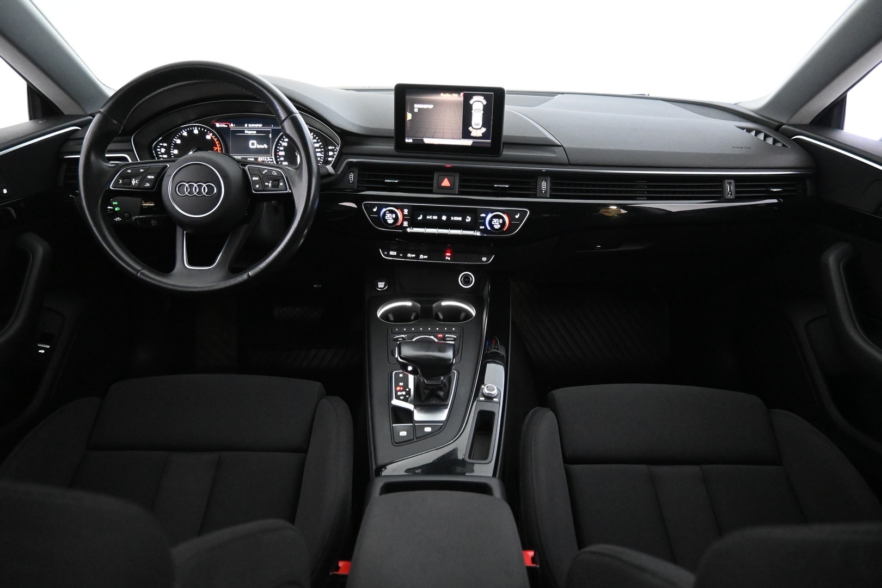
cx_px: 441
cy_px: 294
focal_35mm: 24
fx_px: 588
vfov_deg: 53.1
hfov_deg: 73.7
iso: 6400
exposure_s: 1/40
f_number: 3.5
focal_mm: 16
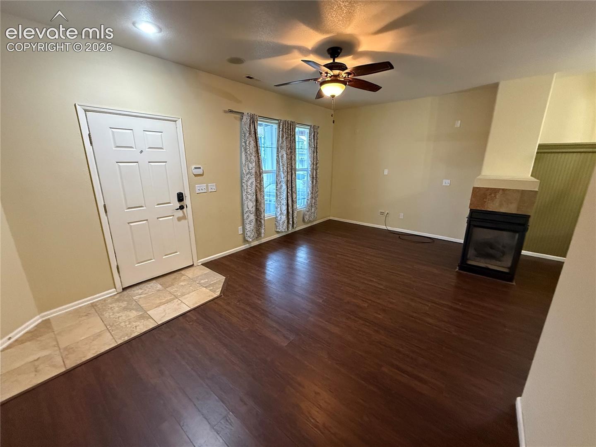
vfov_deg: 85.7
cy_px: 224
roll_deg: -0.1
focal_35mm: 14
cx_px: 298
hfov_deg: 102.1
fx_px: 241
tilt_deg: -14.0
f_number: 2.2
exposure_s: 1/60
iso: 800
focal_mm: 2.22
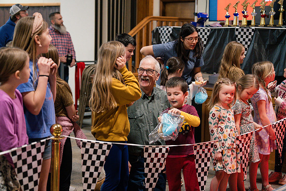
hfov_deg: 28.8
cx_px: 143
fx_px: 556
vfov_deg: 19.5
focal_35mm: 70
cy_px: 96
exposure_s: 1/320
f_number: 2.8
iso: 2500
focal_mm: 70
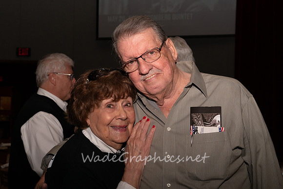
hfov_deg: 43.6
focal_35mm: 45
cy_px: 94
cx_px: 142
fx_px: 354
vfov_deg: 29.9
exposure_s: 1/100
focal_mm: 45
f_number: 8
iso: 500
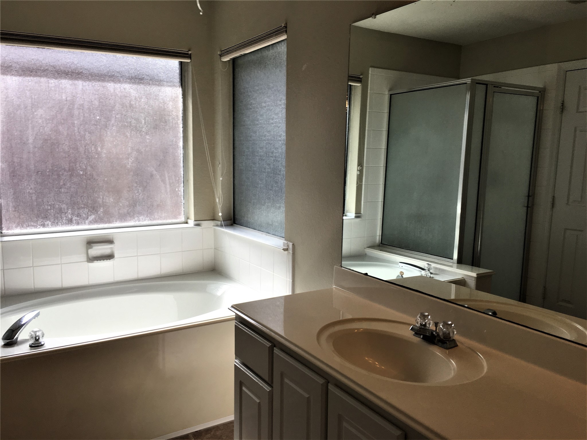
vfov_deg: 48.2
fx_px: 492
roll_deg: -0.2
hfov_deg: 61.7
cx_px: 294
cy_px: 220
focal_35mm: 29
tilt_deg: -6.9
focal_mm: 4.15
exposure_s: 1/120
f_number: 2.2
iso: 32
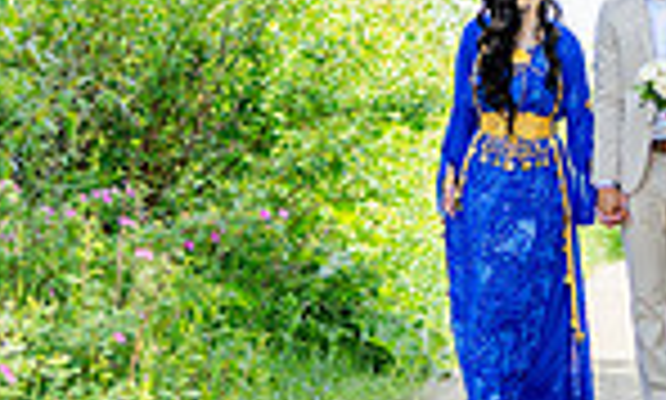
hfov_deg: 13.1
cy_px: 47
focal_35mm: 159
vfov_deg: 8.0
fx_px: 2856
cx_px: 652
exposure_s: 1/3200
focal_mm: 35
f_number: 1.2
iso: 125
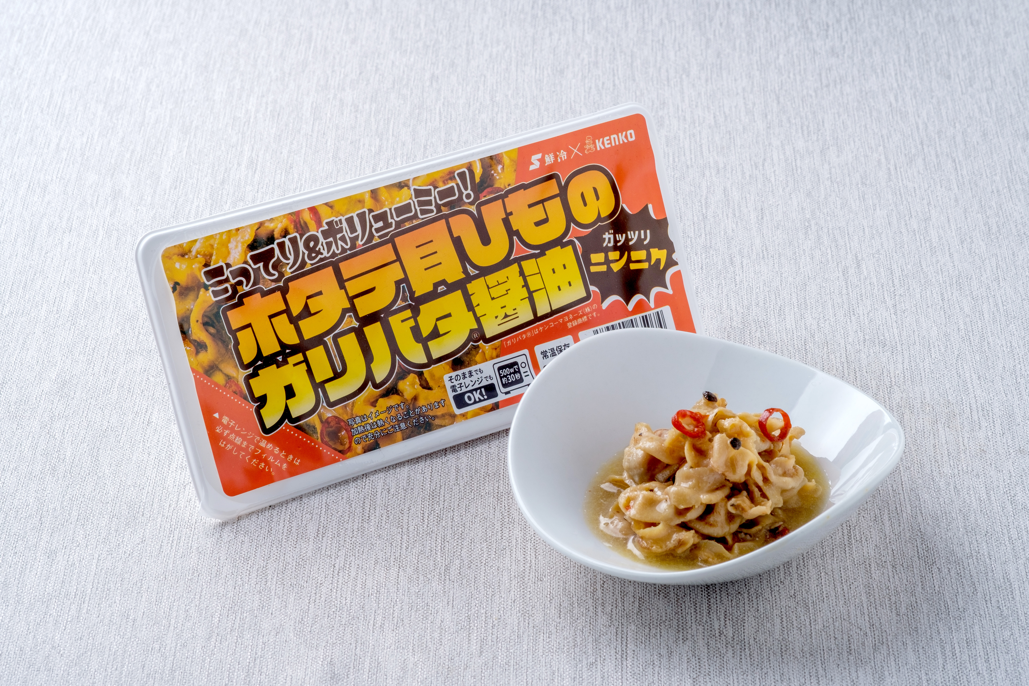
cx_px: 514
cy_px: 343
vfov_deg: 15.2
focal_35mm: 90
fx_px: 2572
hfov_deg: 22.6
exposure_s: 1/125
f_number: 14
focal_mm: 60
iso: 80
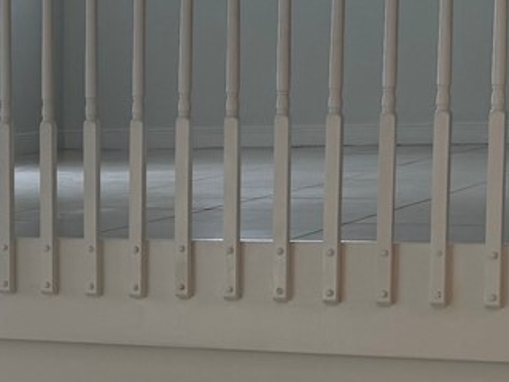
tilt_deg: -7.8
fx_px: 1765
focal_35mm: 120
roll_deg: +1.5
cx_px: -234
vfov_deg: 12.3
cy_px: 339
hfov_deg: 15.3
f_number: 1.78
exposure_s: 1/162
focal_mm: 6.76
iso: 80
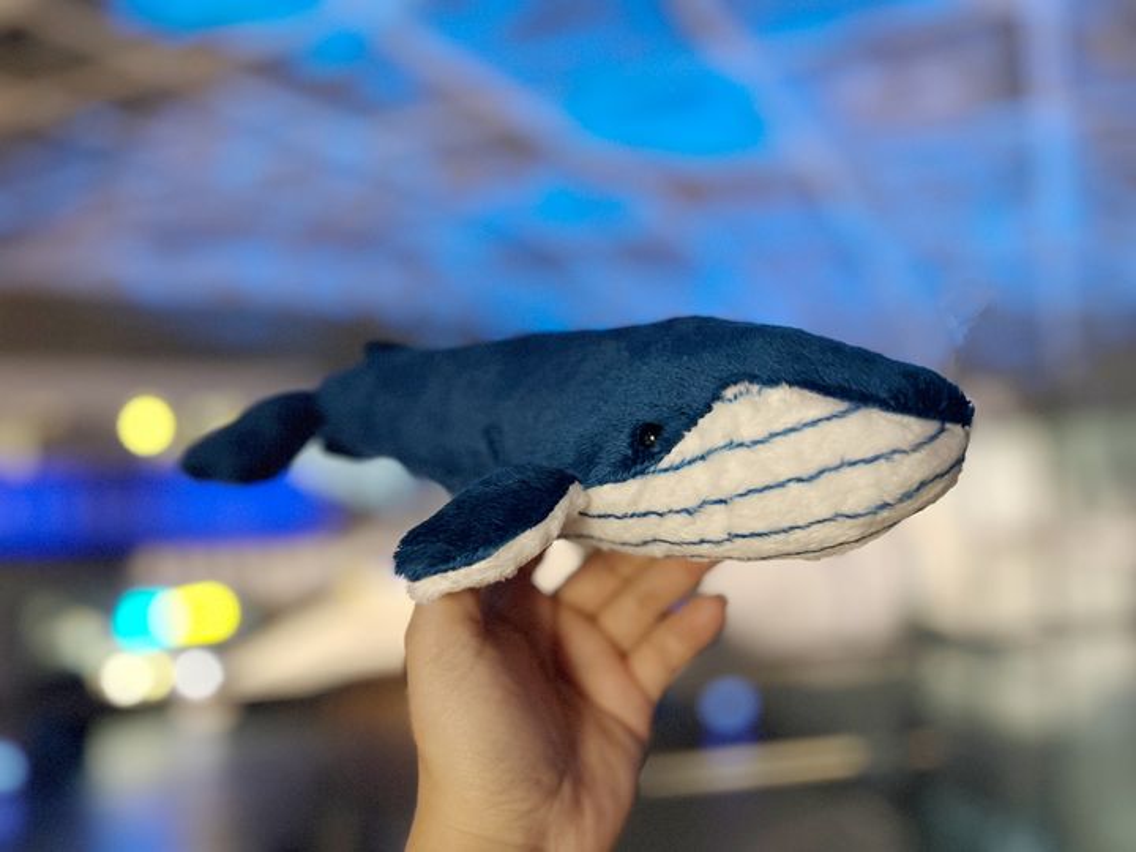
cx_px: 568
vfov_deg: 53.1
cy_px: 426
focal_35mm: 26
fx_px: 853
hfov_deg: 67.3
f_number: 1.5
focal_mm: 5.7
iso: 640
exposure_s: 1/40
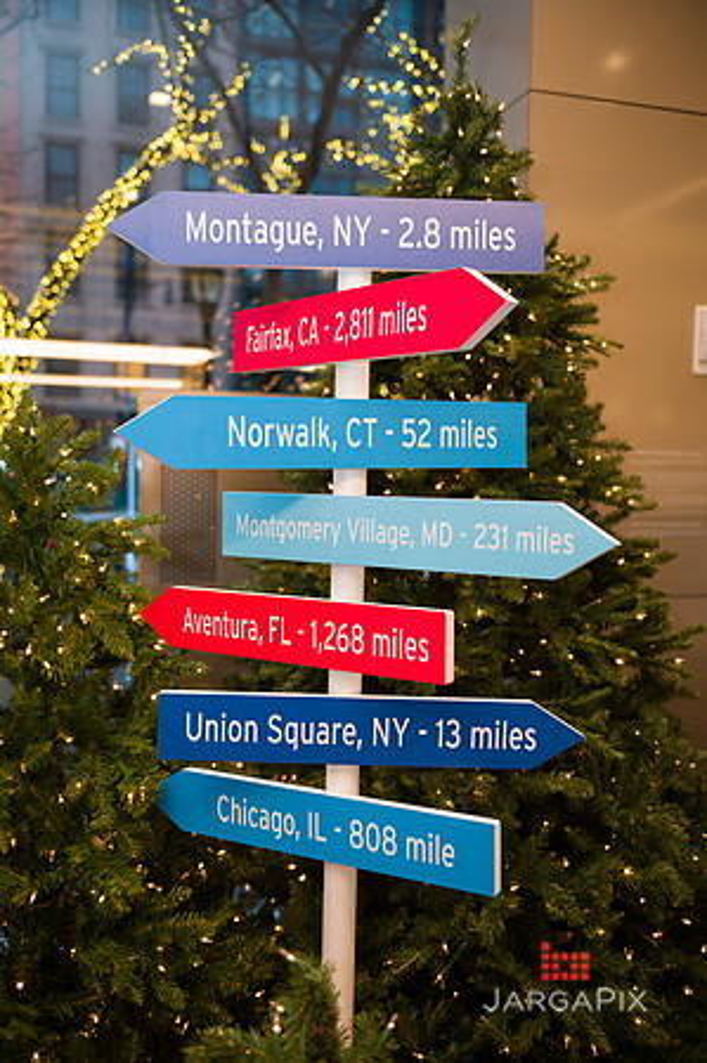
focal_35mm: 35
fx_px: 1033
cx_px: 354
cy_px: 532
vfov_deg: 54.5
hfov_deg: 37.8
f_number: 3.2
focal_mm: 35
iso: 400
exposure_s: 1/125
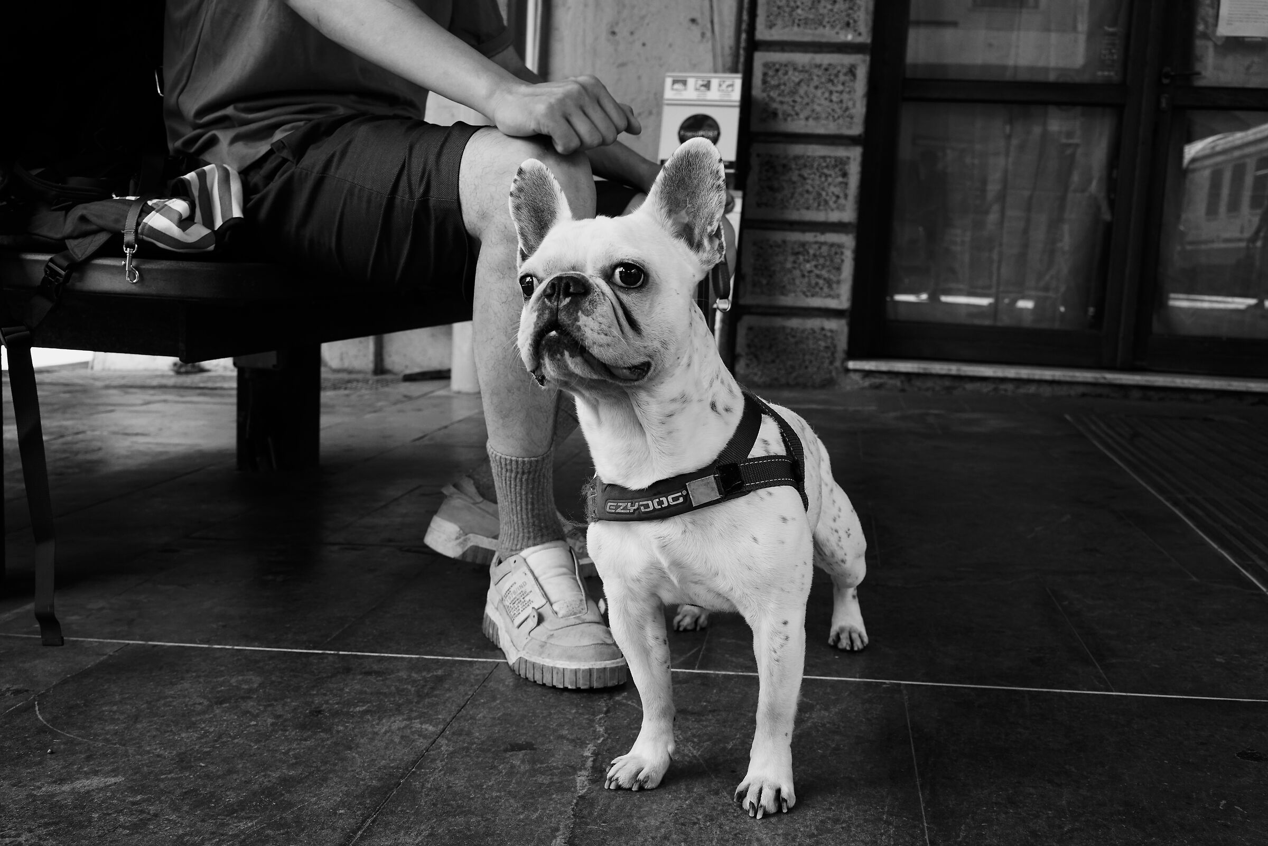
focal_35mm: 35
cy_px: 423
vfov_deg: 37.9
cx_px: 634
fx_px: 1233
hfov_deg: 54.4
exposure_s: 1/160
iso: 1000
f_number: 8
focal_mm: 35
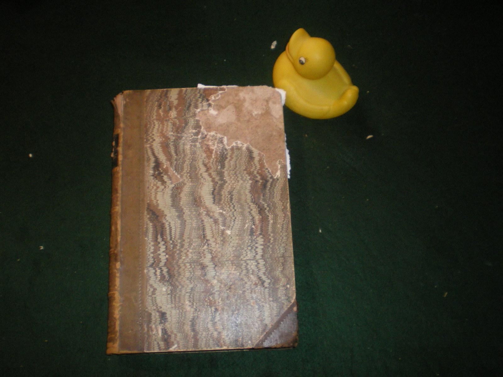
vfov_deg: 37.7
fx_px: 552
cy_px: 188
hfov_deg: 49.0
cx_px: 252
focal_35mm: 38
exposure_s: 1/50
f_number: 3.1
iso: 320
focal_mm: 6.3
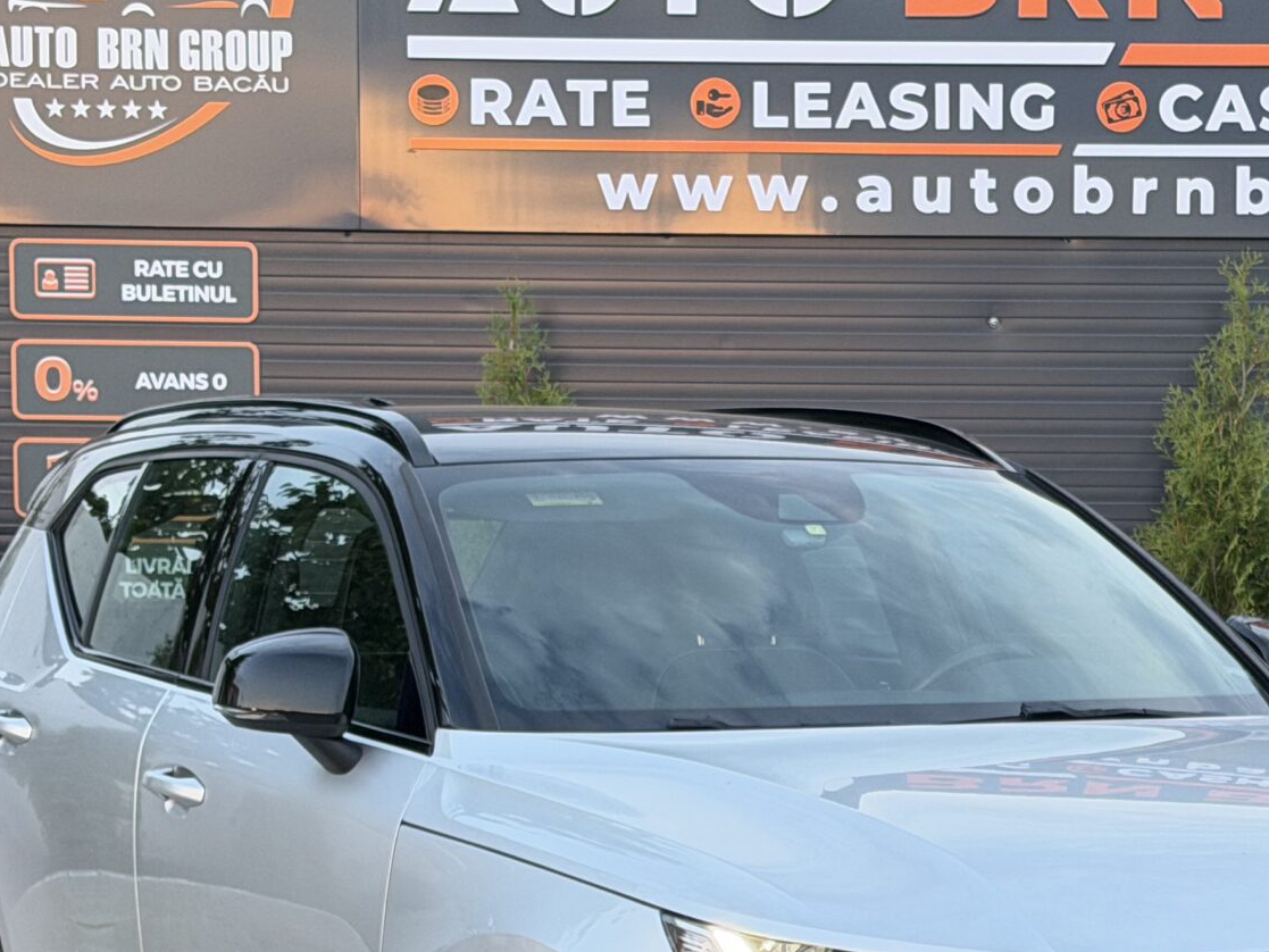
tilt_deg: -5.5
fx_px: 4033
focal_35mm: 110
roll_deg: -0.2
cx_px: 951
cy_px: 947
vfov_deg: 13.3
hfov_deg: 17.8
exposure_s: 1/192
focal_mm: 6.76
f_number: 1.78
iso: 100
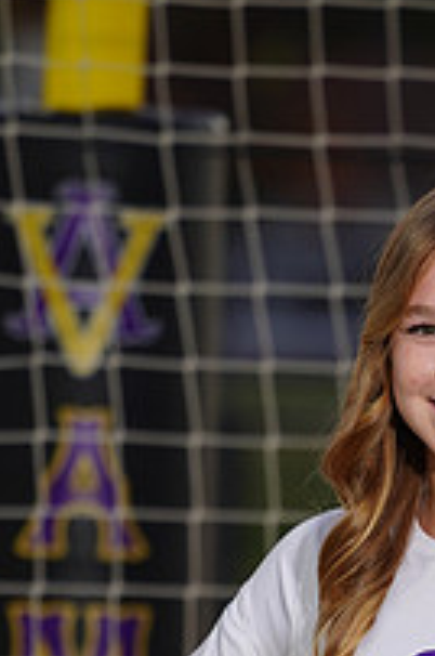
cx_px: 388
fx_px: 15549
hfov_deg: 1.6
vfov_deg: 2.4
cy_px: 818
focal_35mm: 855
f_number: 5.6
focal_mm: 297
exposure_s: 1/40
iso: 320
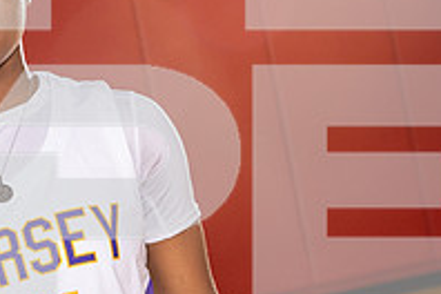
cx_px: -58
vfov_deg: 8.7
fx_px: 1935
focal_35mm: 158
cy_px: 184
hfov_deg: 12.7
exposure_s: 1/250
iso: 500
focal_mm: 54
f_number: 5.6
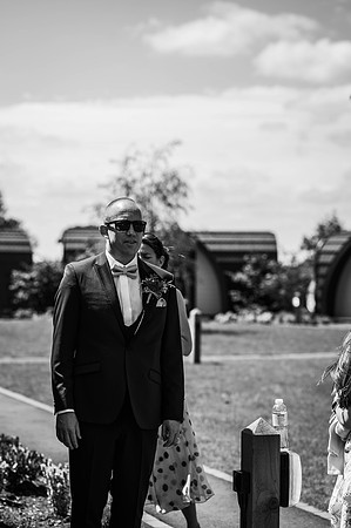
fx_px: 1246
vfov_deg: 23.9
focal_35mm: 85
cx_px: 176
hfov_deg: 16.0
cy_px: 264
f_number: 3.2
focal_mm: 85
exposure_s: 1/1600
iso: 100
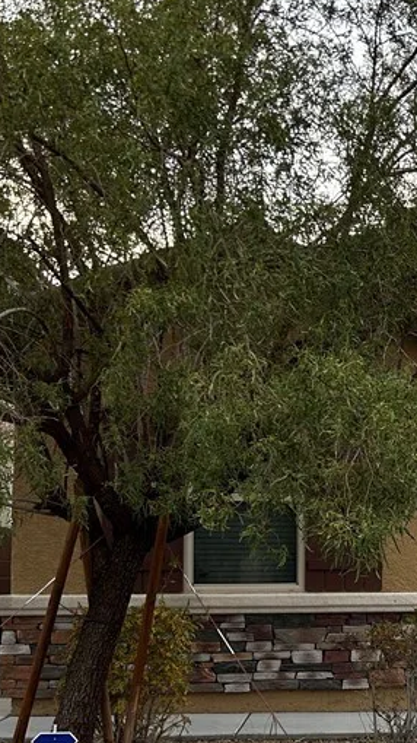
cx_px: 532
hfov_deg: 19.5
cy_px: 504
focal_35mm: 57
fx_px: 1121
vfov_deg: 36.2
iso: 50
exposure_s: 1/224
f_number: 1.5
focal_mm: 5.7
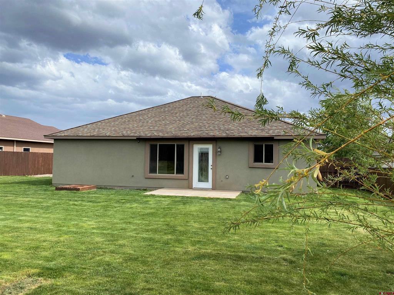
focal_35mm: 26
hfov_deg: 67.3
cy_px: 148
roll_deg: -1.2
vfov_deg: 53.0
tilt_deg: +3.2
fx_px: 296
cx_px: 197
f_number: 1.8
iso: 32
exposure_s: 1/3125
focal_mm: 4.25
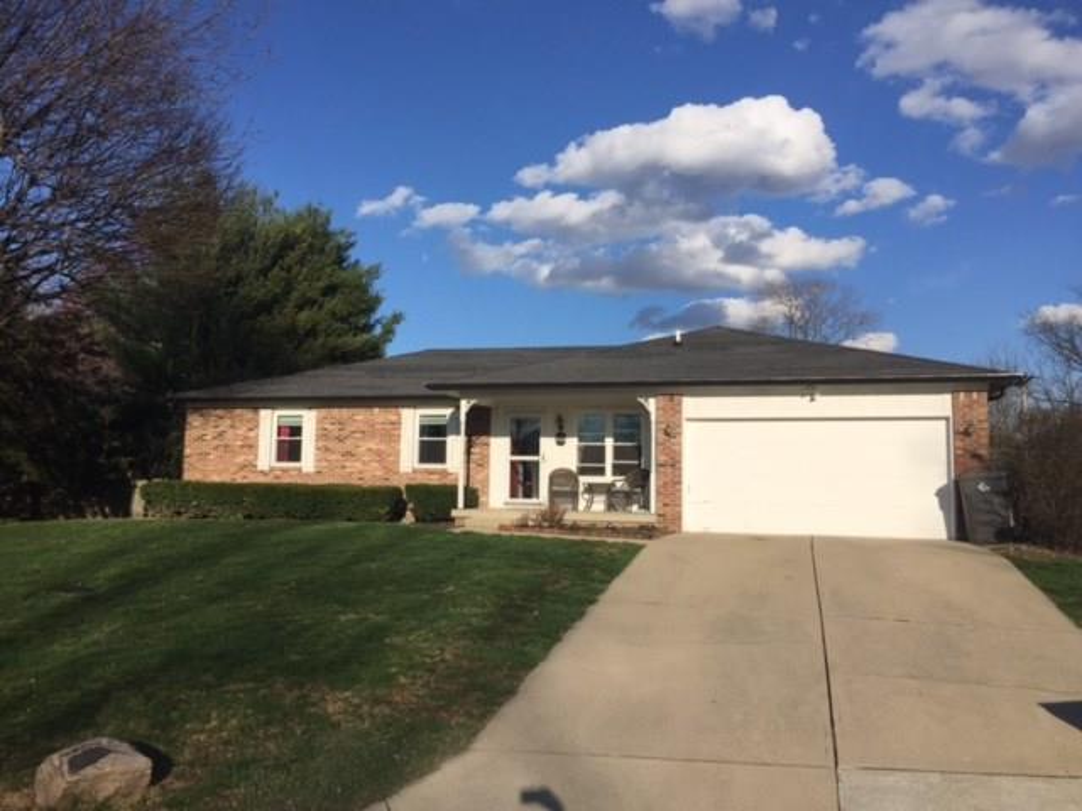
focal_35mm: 29
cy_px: 406
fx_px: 906
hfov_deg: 61.7
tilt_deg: +6.8
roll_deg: -2.7
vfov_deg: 48.2
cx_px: 541
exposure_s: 1/3968
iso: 32
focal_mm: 4.15
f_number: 2.2
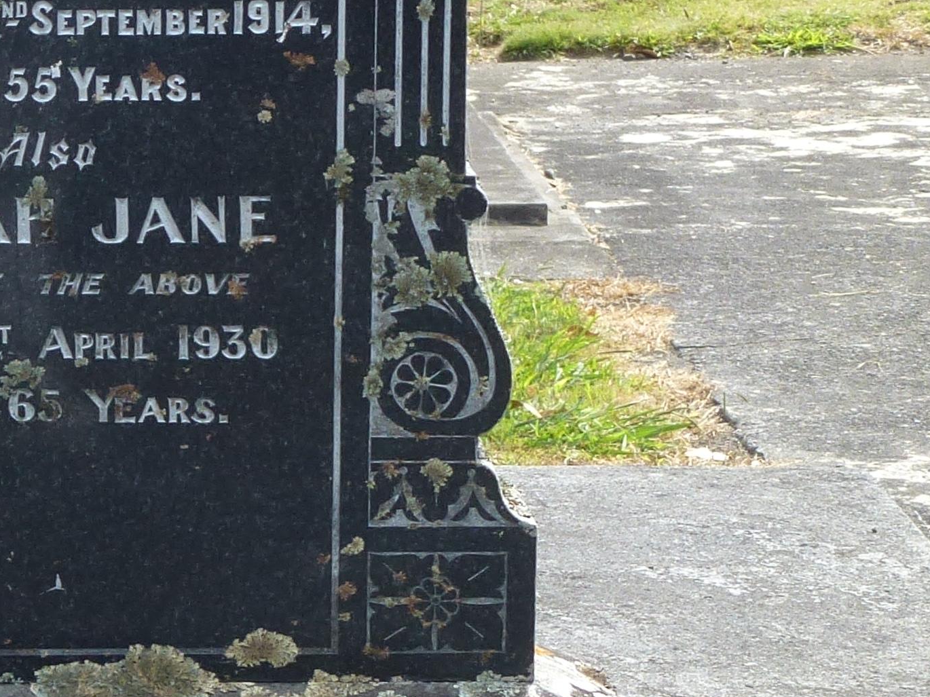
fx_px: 4405
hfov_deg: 12.0
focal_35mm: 164
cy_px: 338
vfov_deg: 9.0
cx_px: 96
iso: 100
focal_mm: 9.4
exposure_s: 1/250
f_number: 4.3
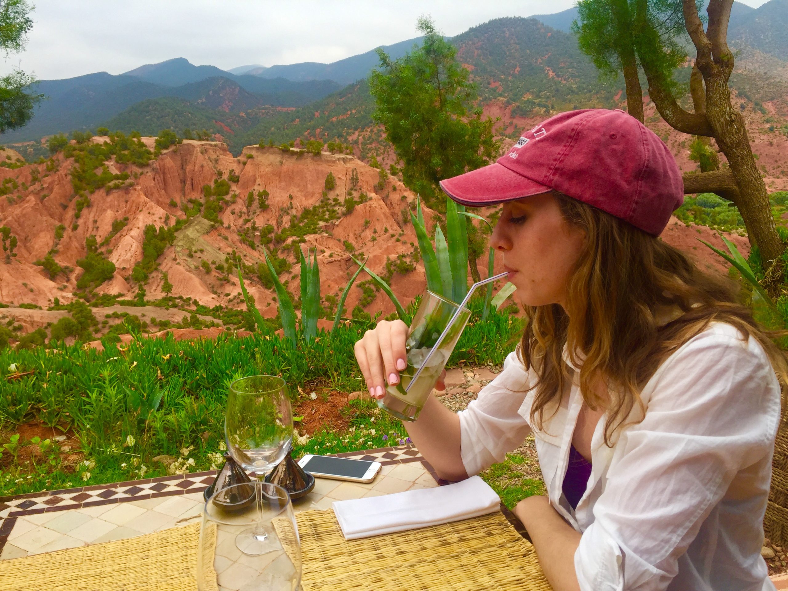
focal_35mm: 29
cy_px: 296
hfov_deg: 61.7
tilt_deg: -11.9
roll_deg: +1.5
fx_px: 660
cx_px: 394
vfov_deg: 48.2
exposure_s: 1/1130
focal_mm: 4.15
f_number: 2.2
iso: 32
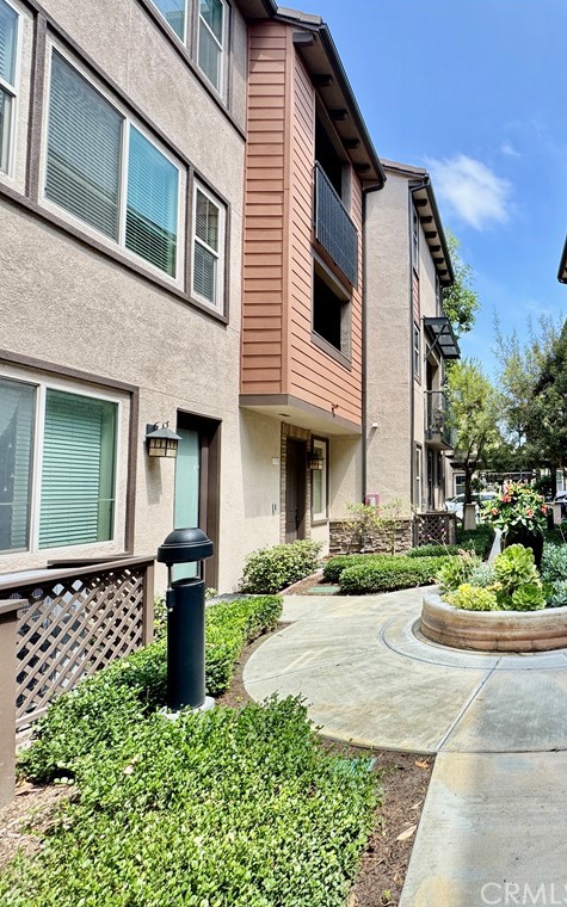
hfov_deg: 51.0
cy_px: 452
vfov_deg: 85.1
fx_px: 494
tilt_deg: +4.6
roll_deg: +1.2
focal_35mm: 20
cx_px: 534
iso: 40
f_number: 2.2
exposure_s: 1/485
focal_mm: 2.22
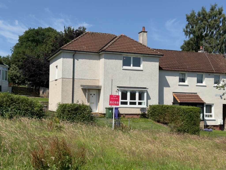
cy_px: 85
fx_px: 313
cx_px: 113
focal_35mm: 48
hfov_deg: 39.7
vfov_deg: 30.3
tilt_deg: +6.5
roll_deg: -2.7
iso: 64
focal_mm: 6.76
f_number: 1.78
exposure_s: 1/9901
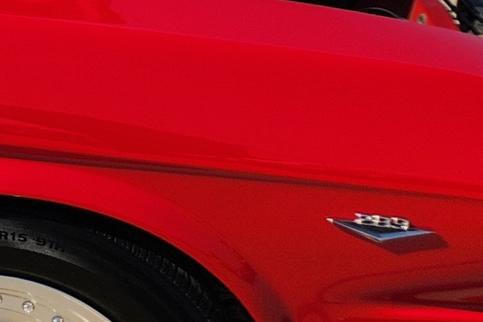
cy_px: -285
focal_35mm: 146
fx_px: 1959
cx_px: -856
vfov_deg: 8.9
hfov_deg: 10.7
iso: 20
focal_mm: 5.4
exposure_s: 1/2600
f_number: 1.8
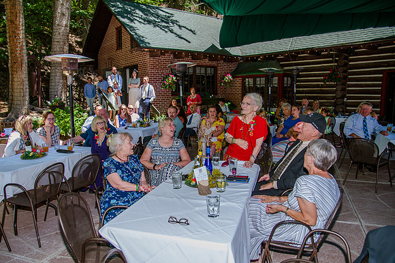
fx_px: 291
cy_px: 139
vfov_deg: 48.5
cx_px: 185
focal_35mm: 27
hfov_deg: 68.2
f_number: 4.5
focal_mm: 24
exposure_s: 1/320
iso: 250
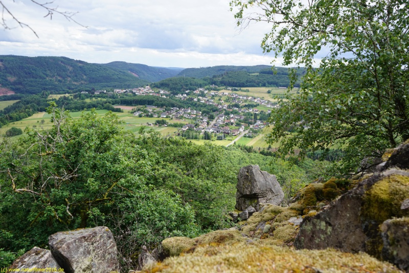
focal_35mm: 28
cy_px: 136
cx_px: 204
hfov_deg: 65.5
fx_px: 318
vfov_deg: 46.4
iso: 100
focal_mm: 28
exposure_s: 1/100
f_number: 8
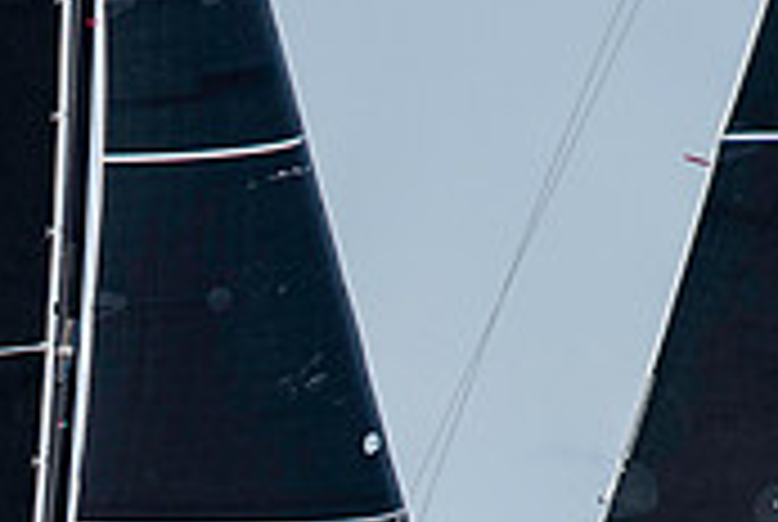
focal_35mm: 1507
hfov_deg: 1.4
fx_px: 32623
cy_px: 844
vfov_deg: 0.9
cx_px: -4
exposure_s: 1/1600
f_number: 5.6
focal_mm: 300
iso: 320
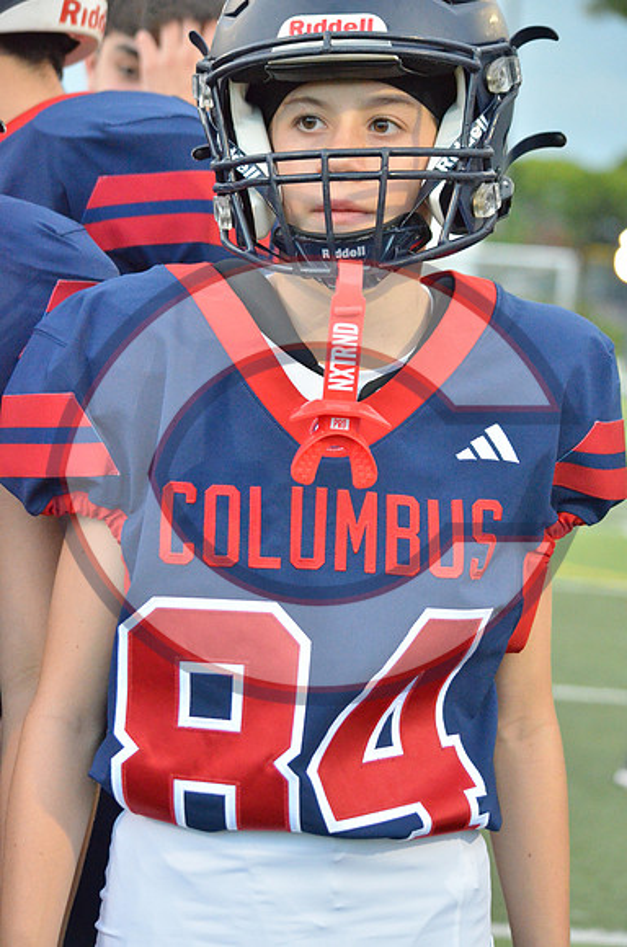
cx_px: 314
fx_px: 2835
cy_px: 474
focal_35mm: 108
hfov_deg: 12.6
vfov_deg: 19.0
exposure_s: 1/500
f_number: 4.5
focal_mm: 72
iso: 4500
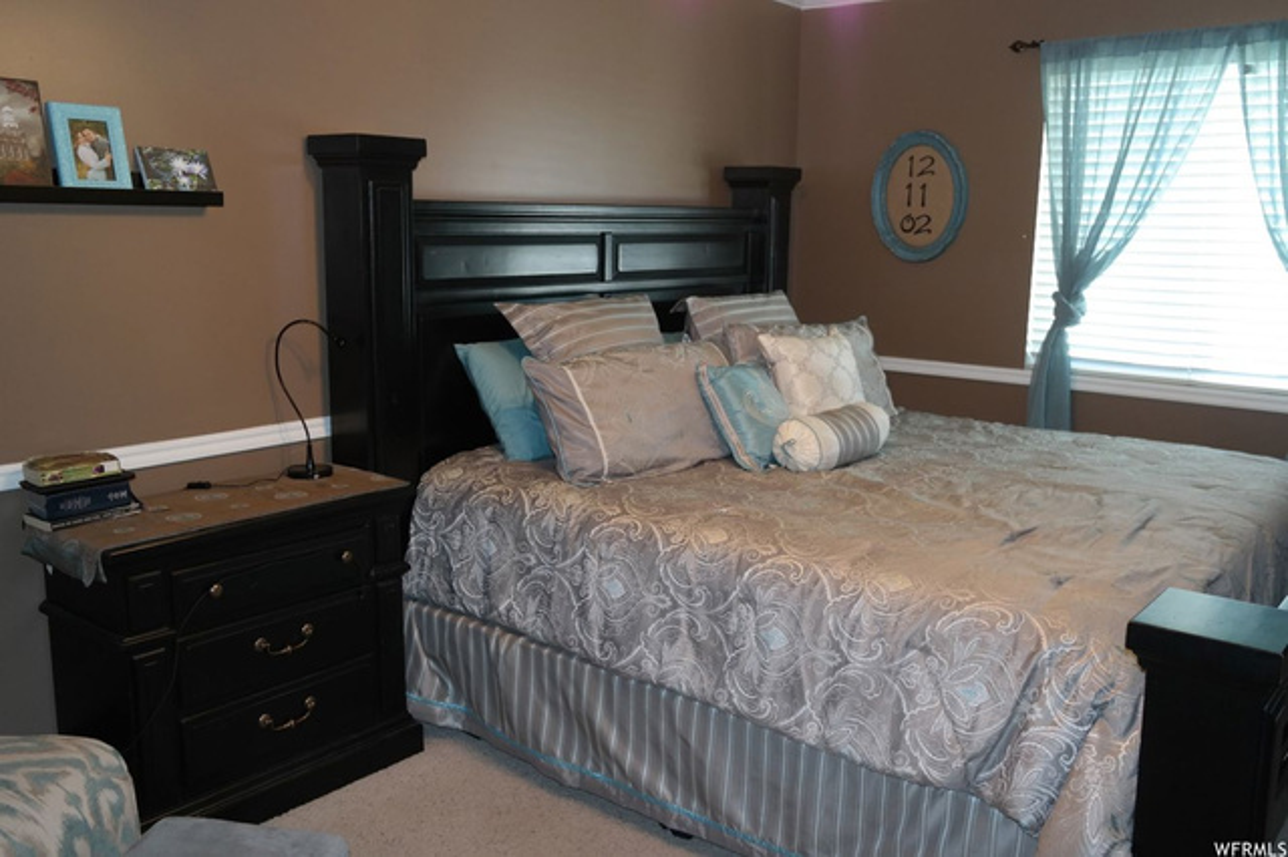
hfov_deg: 62.0
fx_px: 1073
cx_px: 644
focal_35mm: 30
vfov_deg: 43.6
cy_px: 428
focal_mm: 20
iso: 400
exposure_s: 1/40
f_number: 3.5
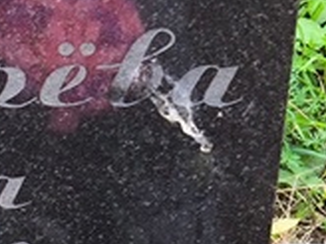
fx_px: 2288
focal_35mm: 243
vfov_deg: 6.1
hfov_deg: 8.1
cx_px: 5
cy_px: 194
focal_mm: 4.71
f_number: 1.7
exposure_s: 1/120
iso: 64
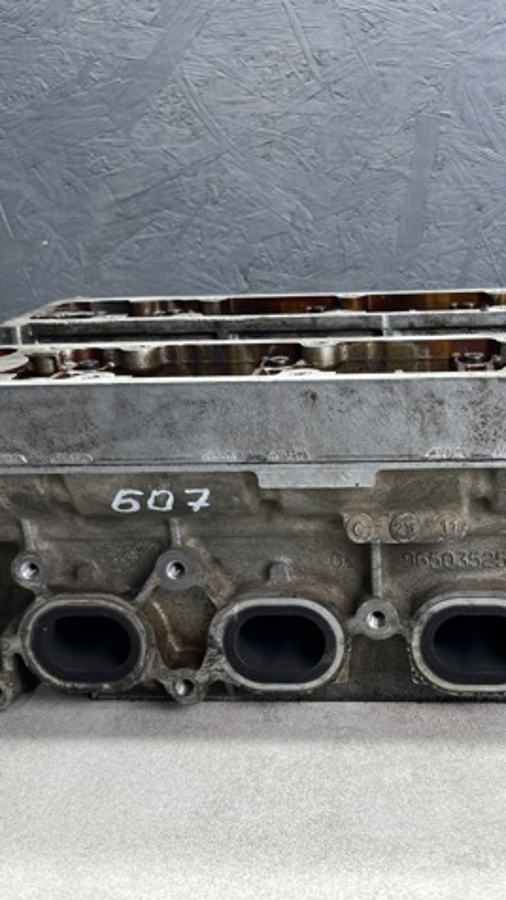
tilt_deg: -17.6
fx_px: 907
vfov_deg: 52.8
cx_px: 385
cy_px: 450
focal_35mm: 38
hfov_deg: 30.6
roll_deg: +1.3
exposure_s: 1/100
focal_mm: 5.1
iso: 50
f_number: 1.6
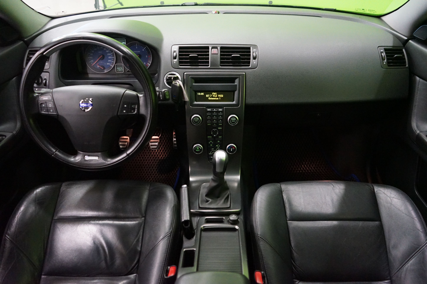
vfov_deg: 46.4
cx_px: 214
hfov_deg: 65.5
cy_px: 142
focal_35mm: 28
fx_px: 332
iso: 6400
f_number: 3.5
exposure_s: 1/30
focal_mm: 28
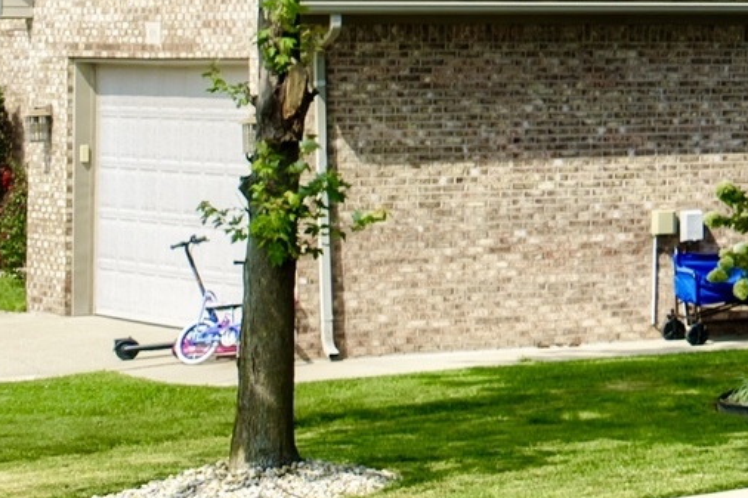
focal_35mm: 170
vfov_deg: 8.0
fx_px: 3531
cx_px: 2172
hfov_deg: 9.6
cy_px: -64
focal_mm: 14.45
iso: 100
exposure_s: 1/1000
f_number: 2.8
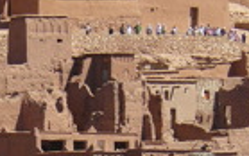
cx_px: -2
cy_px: 167
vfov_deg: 1.8
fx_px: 4983
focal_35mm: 734
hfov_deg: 2.9
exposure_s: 1/400
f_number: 5.6
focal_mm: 40.1
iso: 100
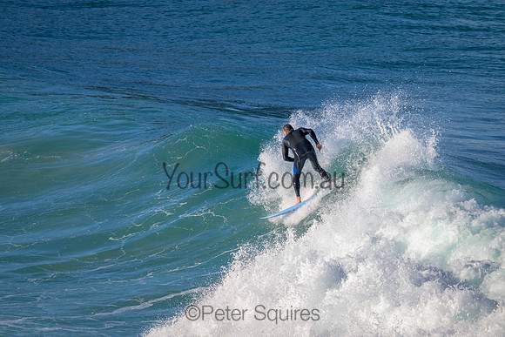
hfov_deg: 3.3
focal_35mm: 630
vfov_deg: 2.2
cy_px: 168
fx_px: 8839
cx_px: 252
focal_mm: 630
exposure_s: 1/2000
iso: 1400
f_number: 11
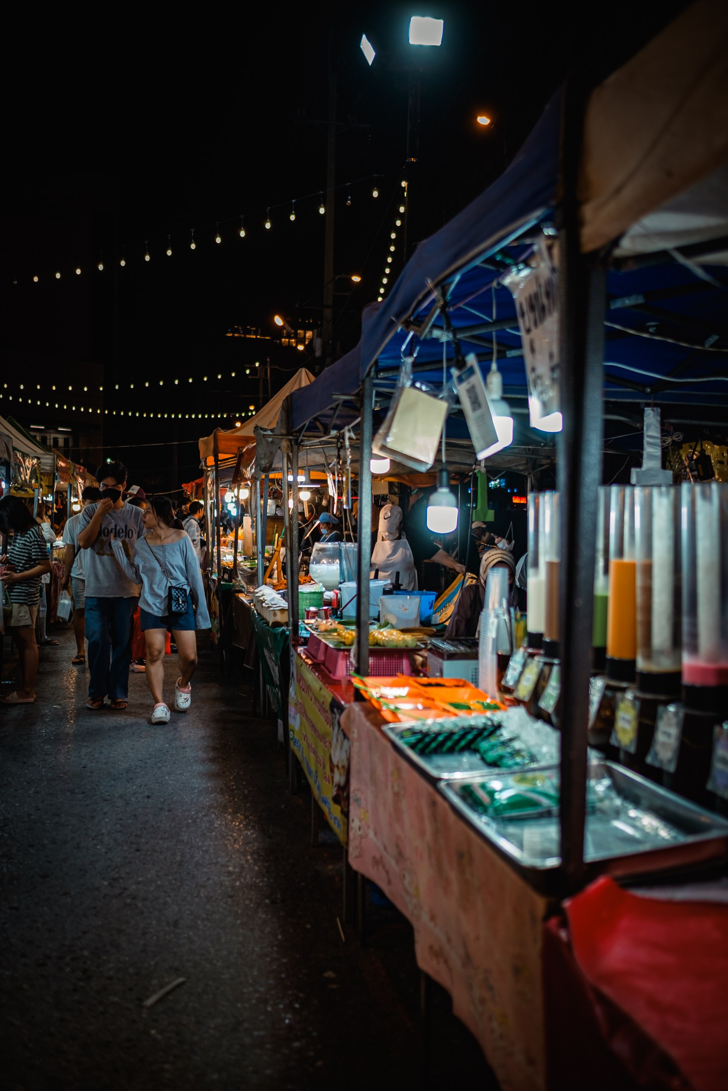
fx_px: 1061
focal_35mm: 35
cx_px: 364
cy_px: 546
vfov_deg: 54.4
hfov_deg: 37.9
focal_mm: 23
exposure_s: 1/125
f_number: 1.4
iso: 200
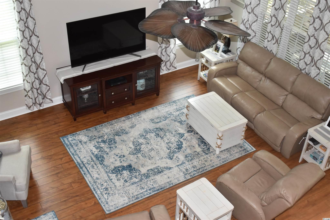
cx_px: 165
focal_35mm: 45
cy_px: 110
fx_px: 412
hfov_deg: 43.6
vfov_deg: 29.9
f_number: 4.2
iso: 640
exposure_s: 1/125
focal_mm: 30
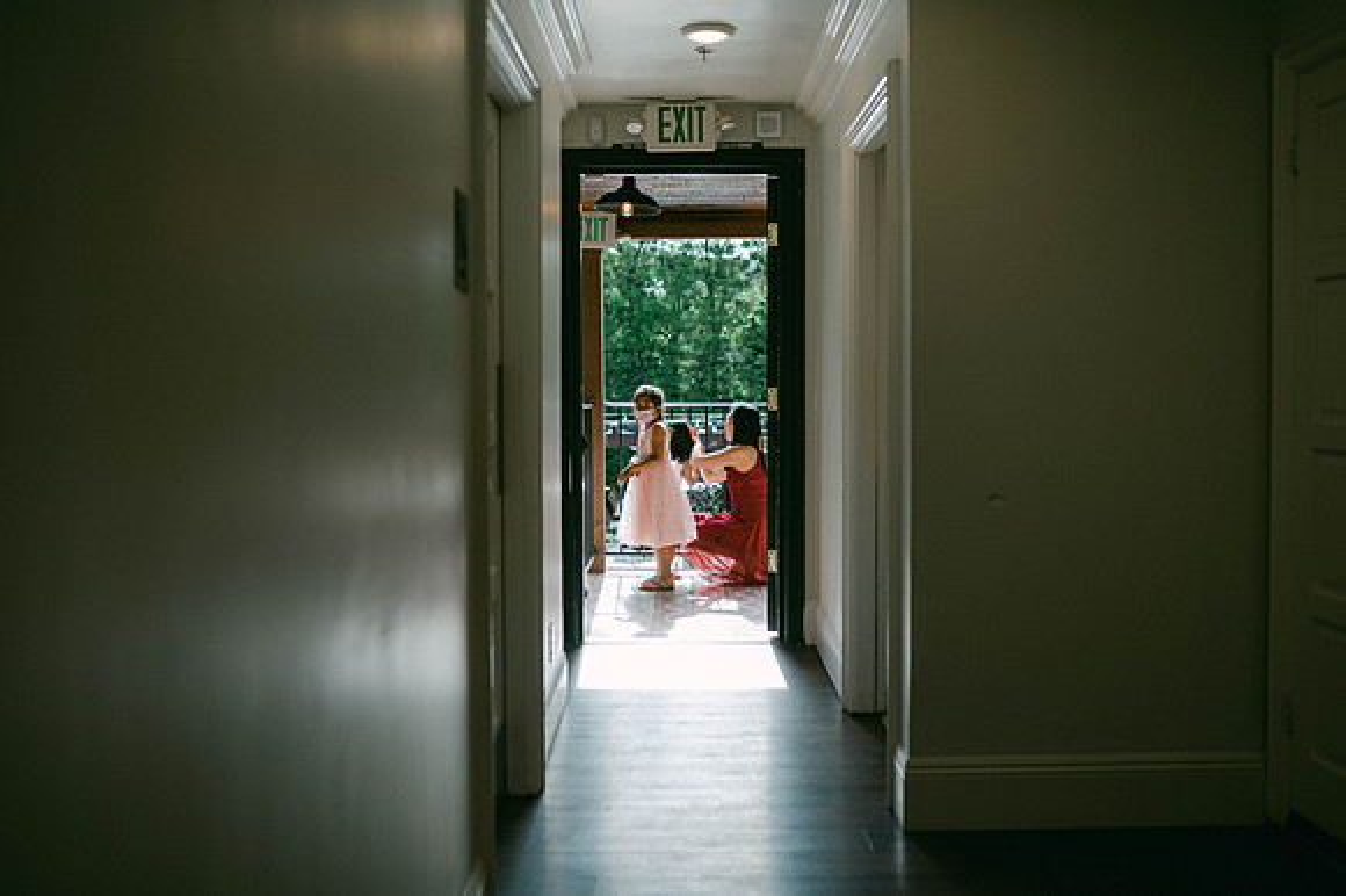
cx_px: 673
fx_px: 1326
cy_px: 448
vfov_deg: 37.3
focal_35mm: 35
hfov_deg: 53.8
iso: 100
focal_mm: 35
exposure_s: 1/800
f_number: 2
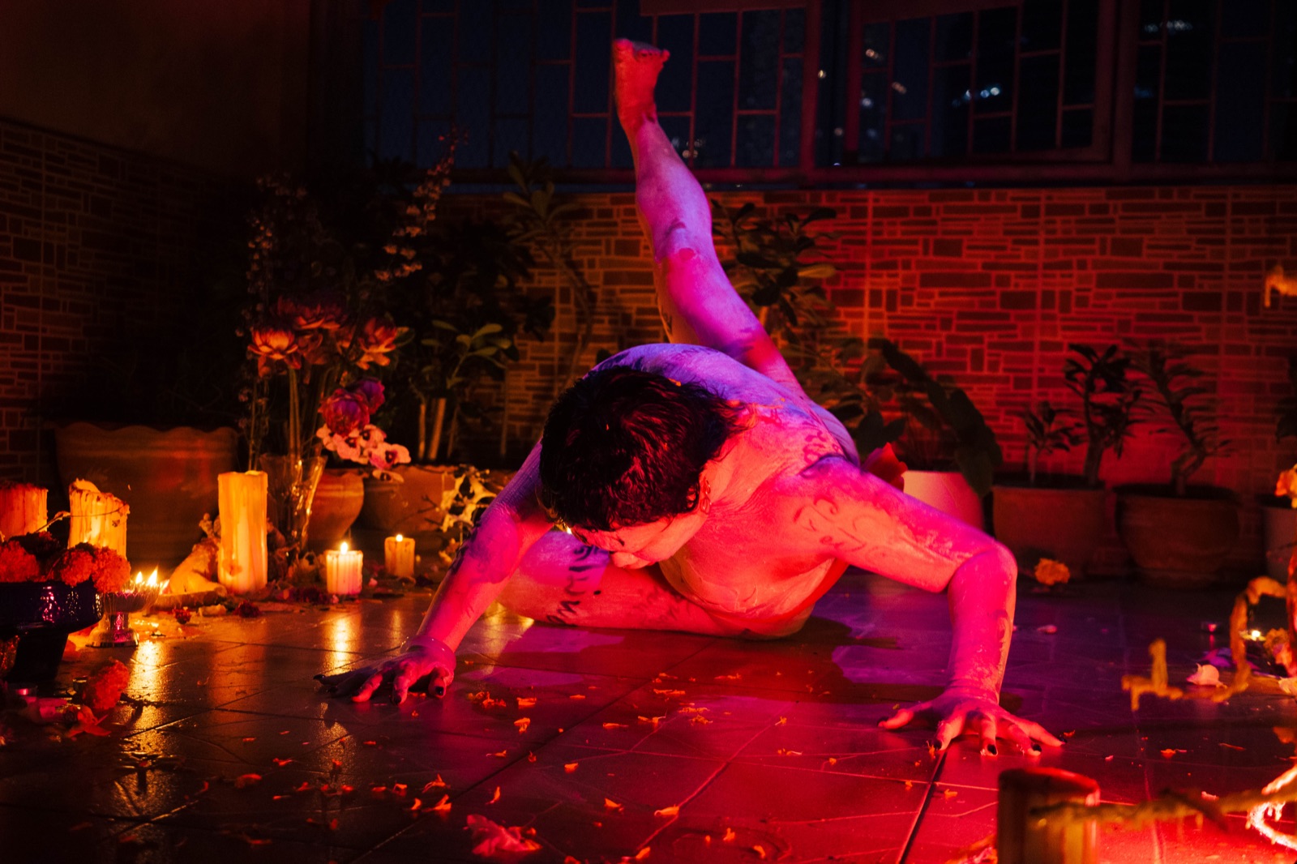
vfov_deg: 33.4
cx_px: 648
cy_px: 432
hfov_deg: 48.5
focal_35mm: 40
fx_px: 1441
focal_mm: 26
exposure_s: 1/40
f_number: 2.8
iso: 2000
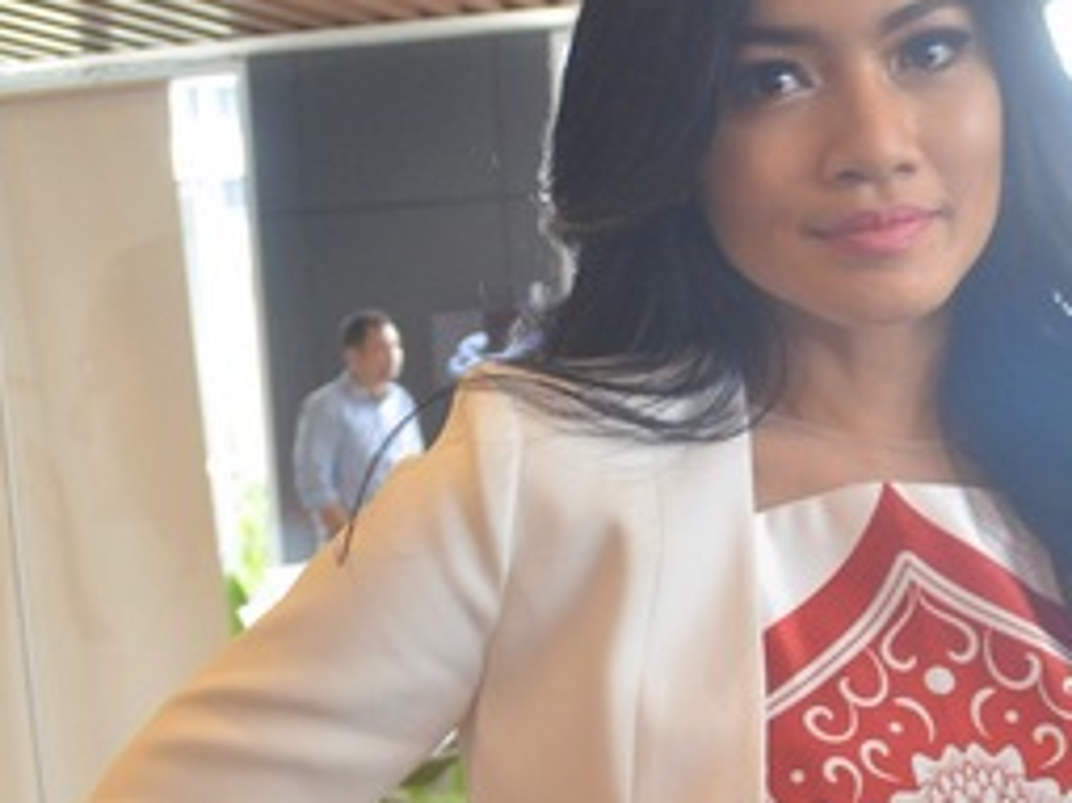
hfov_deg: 32.9
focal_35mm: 58
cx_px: 757
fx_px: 1788
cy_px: 345
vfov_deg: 25.3
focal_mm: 25
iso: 1600
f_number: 3.8
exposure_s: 1/125
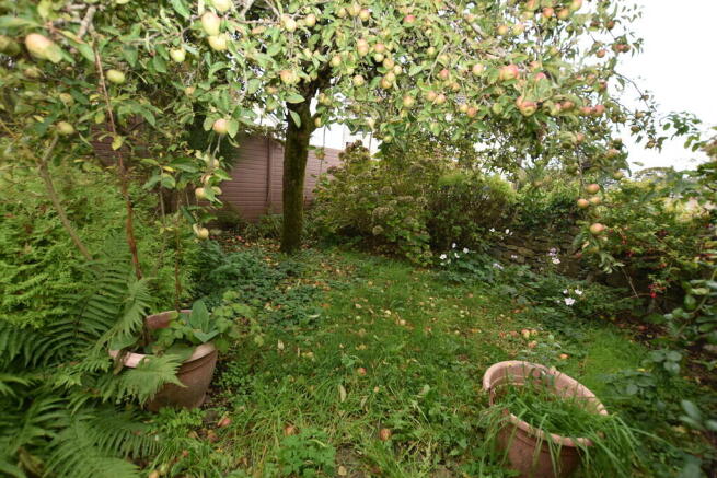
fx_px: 299
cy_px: 239
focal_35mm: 15
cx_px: 358
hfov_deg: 100.4
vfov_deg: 77.4
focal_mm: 10
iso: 200
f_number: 5
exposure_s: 1/100
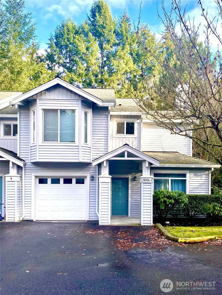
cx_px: 111
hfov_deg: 53.1
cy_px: 148
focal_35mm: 26
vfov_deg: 67.3
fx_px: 222
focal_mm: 4.25
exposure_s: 1/673
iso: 32
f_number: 1.8
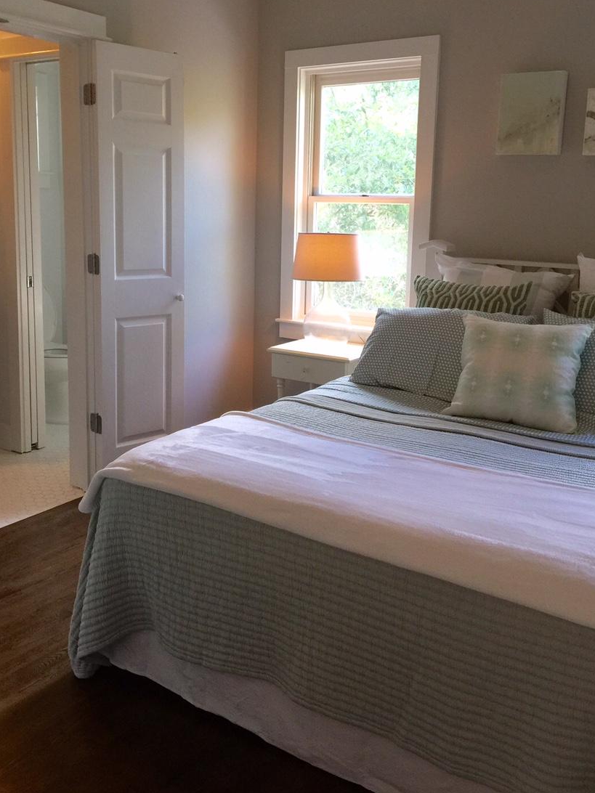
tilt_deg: -7.7
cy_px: 330
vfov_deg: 53.7
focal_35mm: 34
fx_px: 779
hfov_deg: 41.8
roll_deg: -1.0
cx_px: 300
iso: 50
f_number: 2.2
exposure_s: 1/30
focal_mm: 4.15
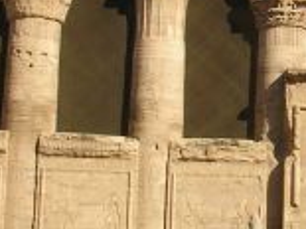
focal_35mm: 131
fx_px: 1157
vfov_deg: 11.2
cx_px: 352
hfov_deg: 14.6
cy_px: -6
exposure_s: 1/274
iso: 50
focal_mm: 5.8
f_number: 5.6
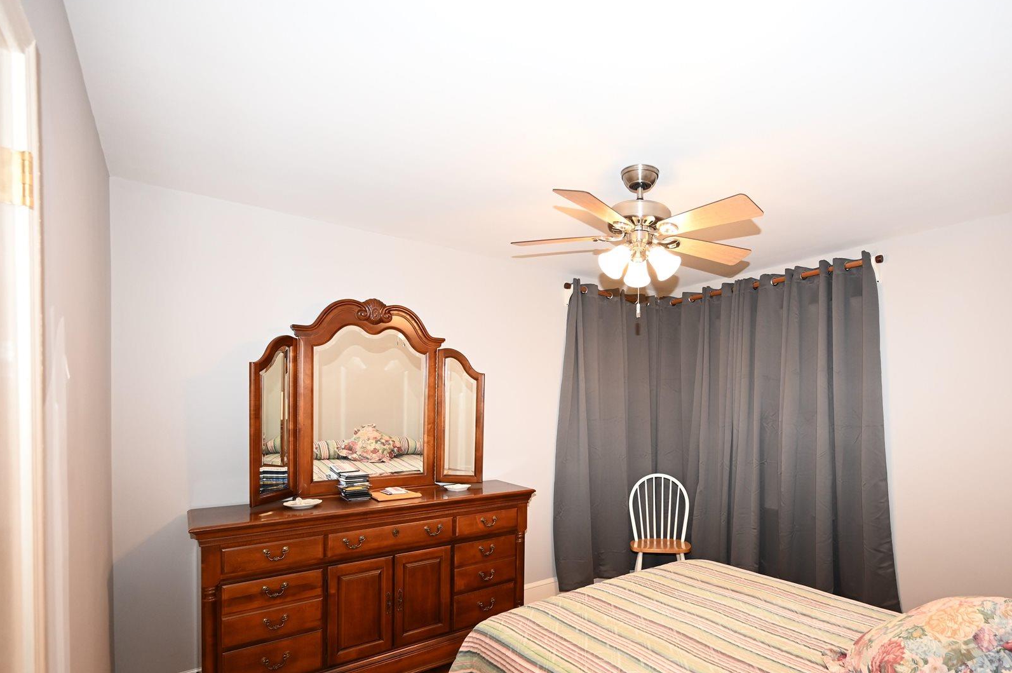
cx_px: 608
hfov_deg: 88.9
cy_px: 414
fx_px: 506
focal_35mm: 18
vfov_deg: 66.4
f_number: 4
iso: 1000
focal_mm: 14
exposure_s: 1/60
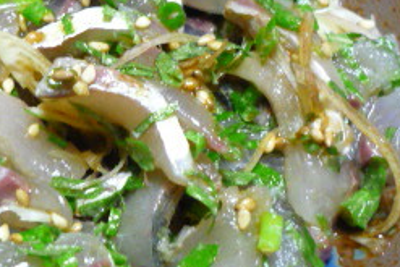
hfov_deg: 22.5
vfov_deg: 15.4
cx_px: 71
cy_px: 97
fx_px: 989
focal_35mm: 89
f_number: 2.8
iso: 400
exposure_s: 1/30
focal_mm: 5.5
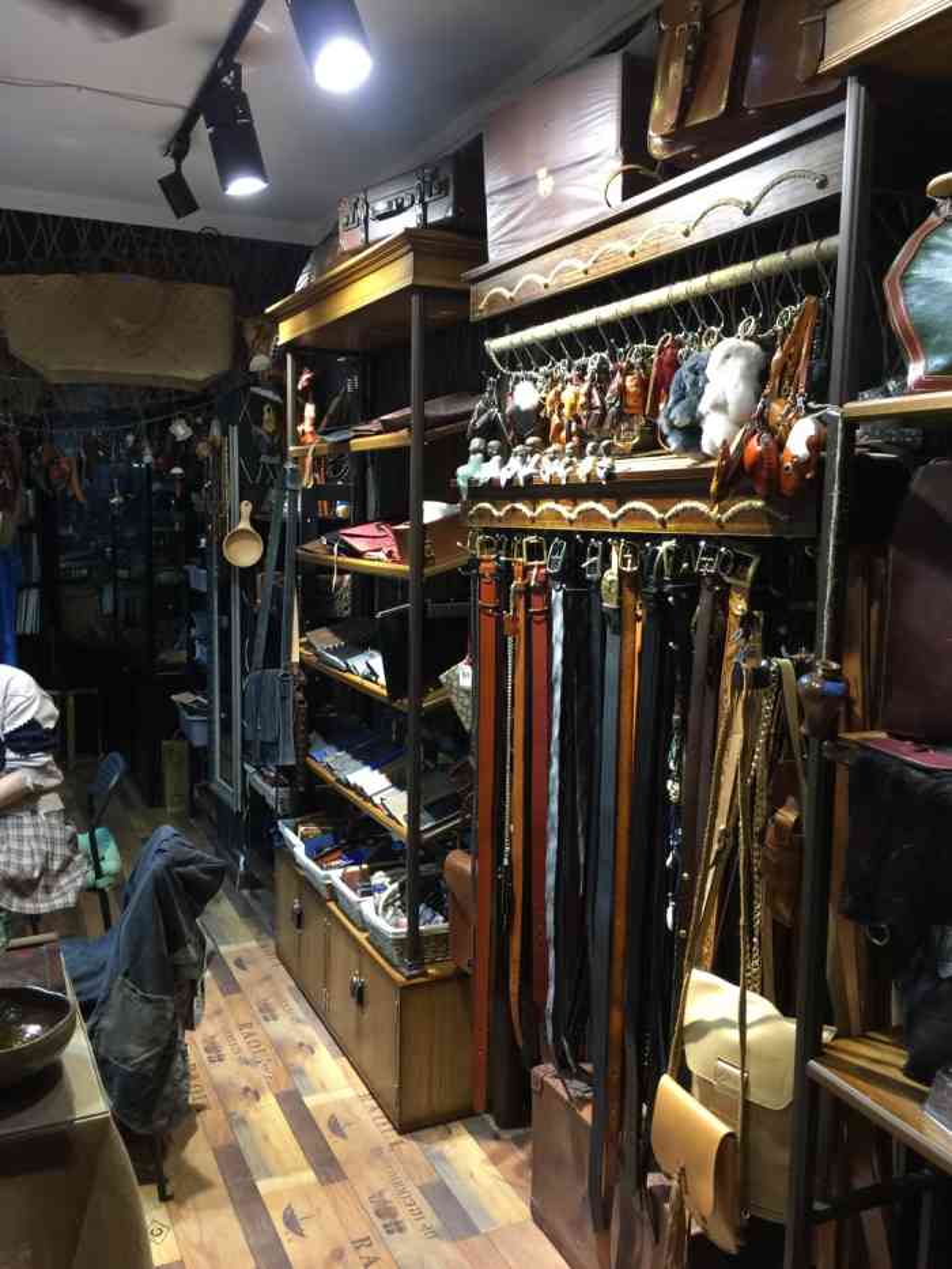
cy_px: 634
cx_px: 476
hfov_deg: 48.2
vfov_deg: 61.7
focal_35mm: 29
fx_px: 1063
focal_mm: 4.15
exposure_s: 1/17
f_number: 2.2
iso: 80
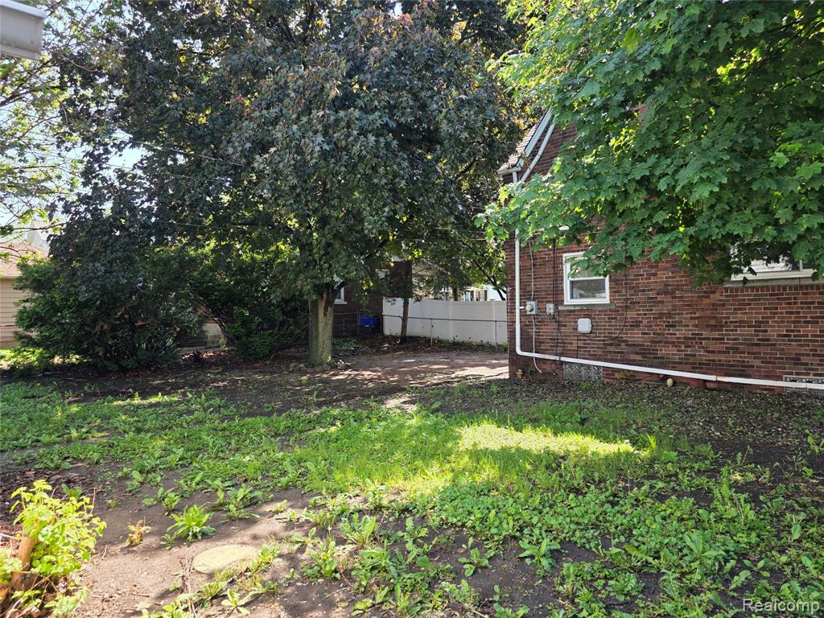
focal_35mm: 23
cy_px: 309
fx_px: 547
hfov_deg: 73.9
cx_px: 412
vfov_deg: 58.9
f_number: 1.7
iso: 50
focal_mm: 6.3
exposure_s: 1/359
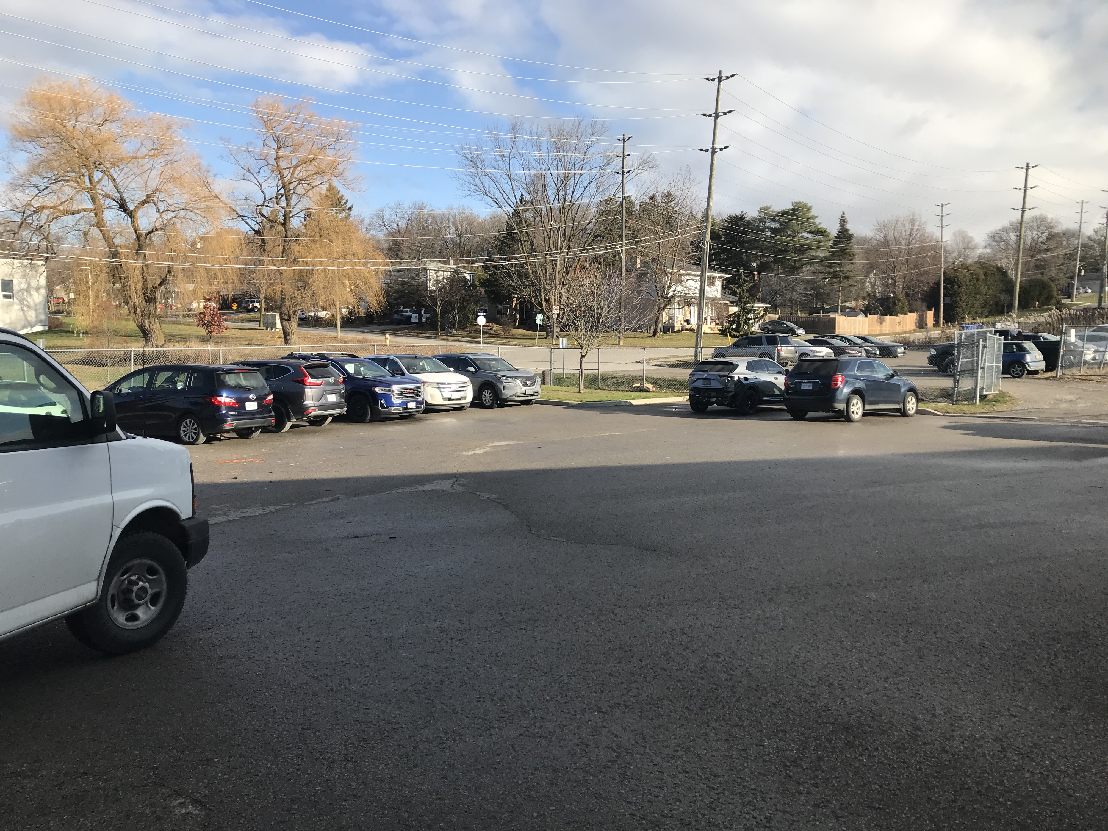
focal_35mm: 28
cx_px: 554
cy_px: 416
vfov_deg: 49.7
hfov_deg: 63.4
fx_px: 896
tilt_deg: -1.1
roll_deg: -1.4
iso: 20
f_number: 1.8
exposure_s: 1/1709
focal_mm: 3.99
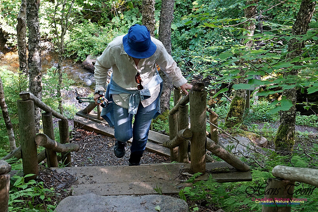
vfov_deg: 16.6
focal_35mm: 82
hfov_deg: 24.6
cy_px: 106
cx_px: 159
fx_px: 729
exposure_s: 1/30
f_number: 9
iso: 800
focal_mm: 55
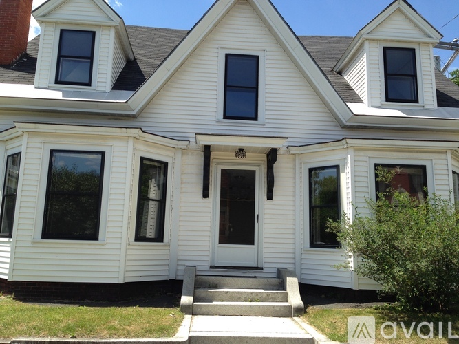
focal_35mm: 33
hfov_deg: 55.4
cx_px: 230
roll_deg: -1.0
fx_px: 437
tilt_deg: +10.5
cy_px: 172
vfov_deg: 42.9
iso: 50
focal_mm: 4.12
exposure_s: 1/903
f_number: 2.4
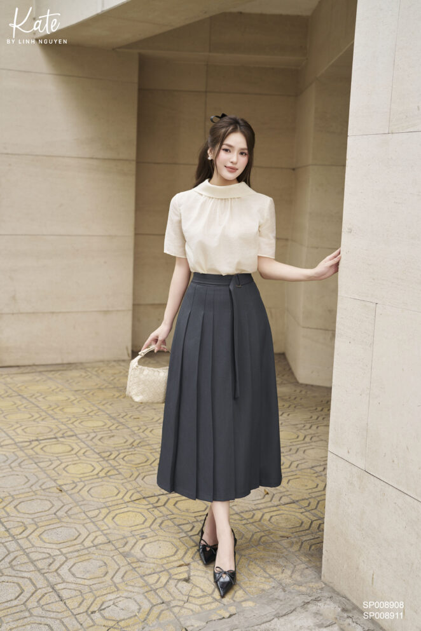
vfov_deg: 39.6
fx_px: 877
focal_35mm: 50
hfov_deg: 27.0
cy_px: 316
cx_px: 210
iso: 320
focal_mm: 50
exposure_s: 1/160
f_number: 3.2
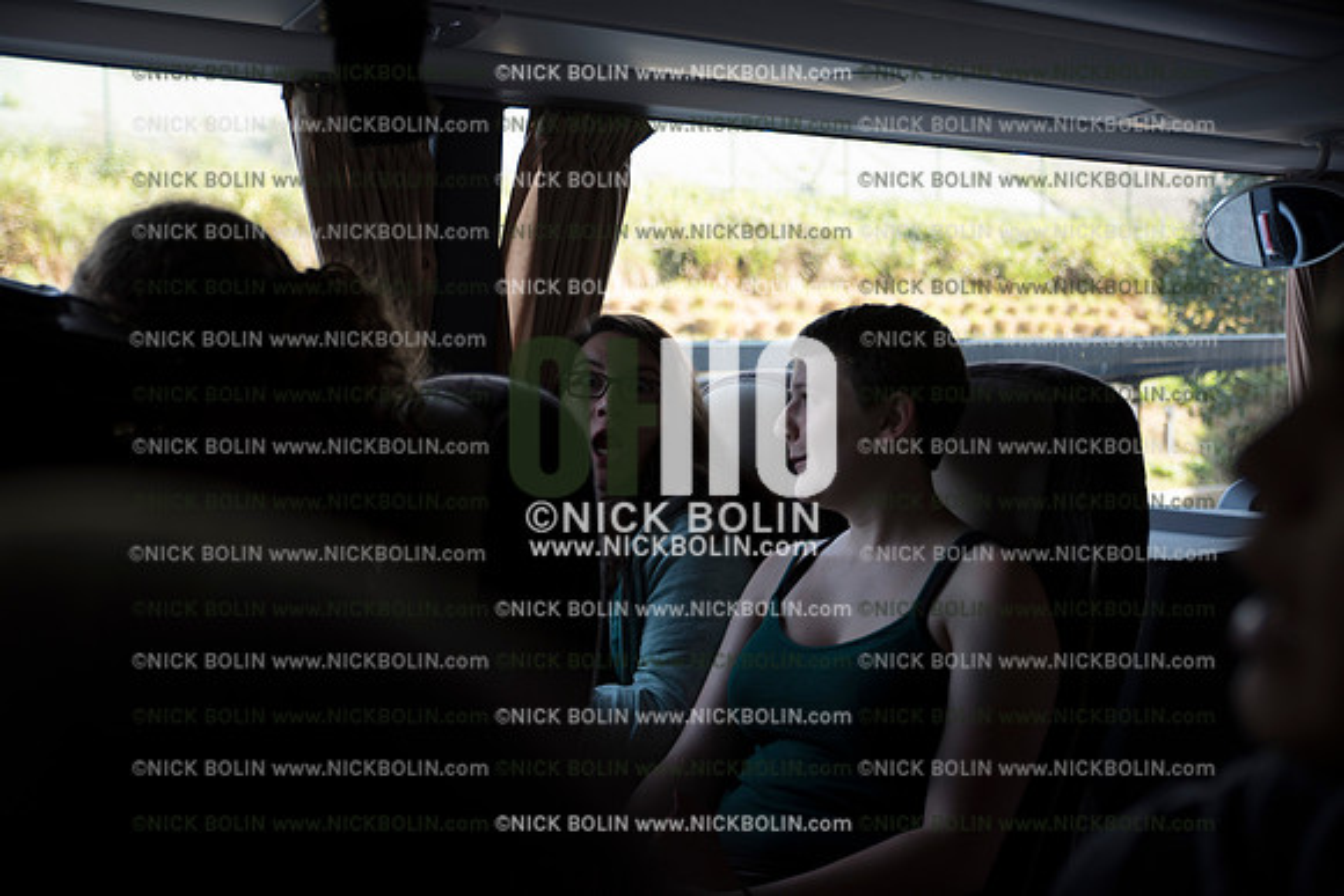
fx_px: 1494
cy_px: 448
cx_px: 672
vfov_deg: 33.4
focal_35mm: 40
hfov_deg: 48.4
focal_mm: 40
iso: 400
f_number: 2.8
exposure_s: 1/160
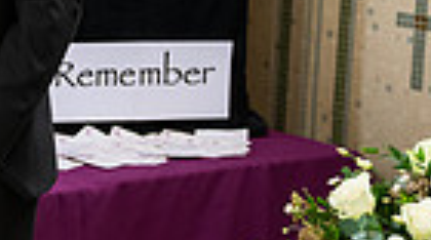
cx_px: -203
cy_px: 78
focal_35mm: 135
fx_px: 1539
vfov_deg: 8.9
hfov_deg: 14.9
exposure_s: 1/100
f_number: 3.5
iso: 1000
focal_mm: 31
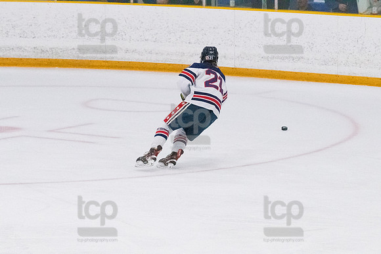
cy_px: 127
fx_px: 2930
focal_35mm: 277
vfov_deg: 5.0
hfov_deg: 7.4
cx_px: 190
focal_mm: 185
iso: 8000
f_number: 5
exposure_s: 1/1600
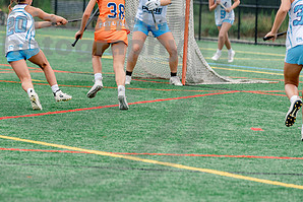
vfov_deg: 4.6
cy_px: 33
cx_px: 52
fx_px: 2543
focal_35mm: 302
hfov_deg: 6.8
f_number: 3.5
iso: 250
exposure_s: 1/800
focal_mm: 155
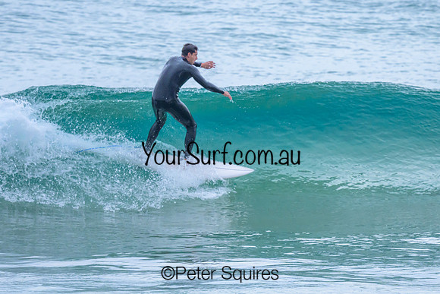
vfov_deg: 1.3
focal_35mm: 1097
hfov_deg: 1.9
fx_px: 13411
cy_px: 139
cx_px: 240
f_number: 6.3
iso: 2000
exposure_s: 1/1600
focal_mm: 800
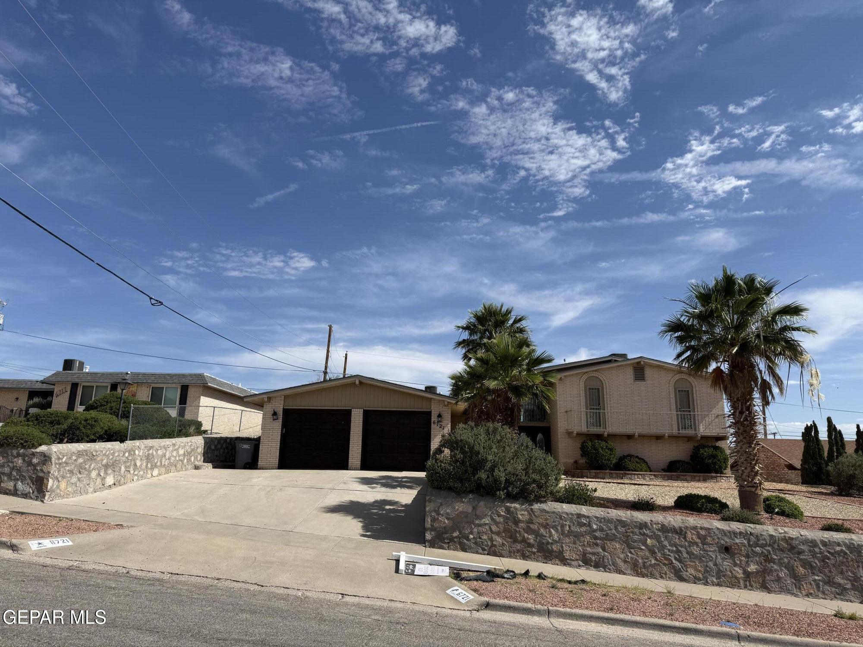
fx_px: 598
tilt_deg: +13.1
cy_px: 324
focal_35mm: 24
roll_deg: -2.5
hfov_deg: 71.6
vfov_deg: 56.8
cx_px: 432
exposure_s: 1/7353
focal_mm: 6.76
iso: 80
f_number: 1.78
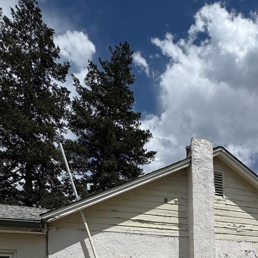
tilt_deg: +0.7
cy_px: 287
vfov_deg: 42.8
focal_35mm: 29
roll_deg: +1.2
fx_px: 245
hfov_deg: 52.9
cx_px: 197
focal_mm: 2.22
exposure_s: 1/3906
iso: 40
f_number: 2.2
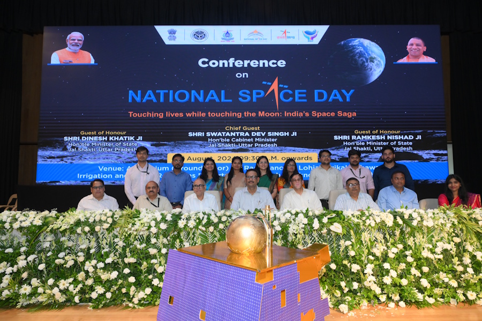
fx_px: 321
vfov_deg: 53.1
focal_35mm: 24
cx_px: 241
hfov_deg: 73.8
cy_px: 160
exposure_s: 1/100
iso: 2500
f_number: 5
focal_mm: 24
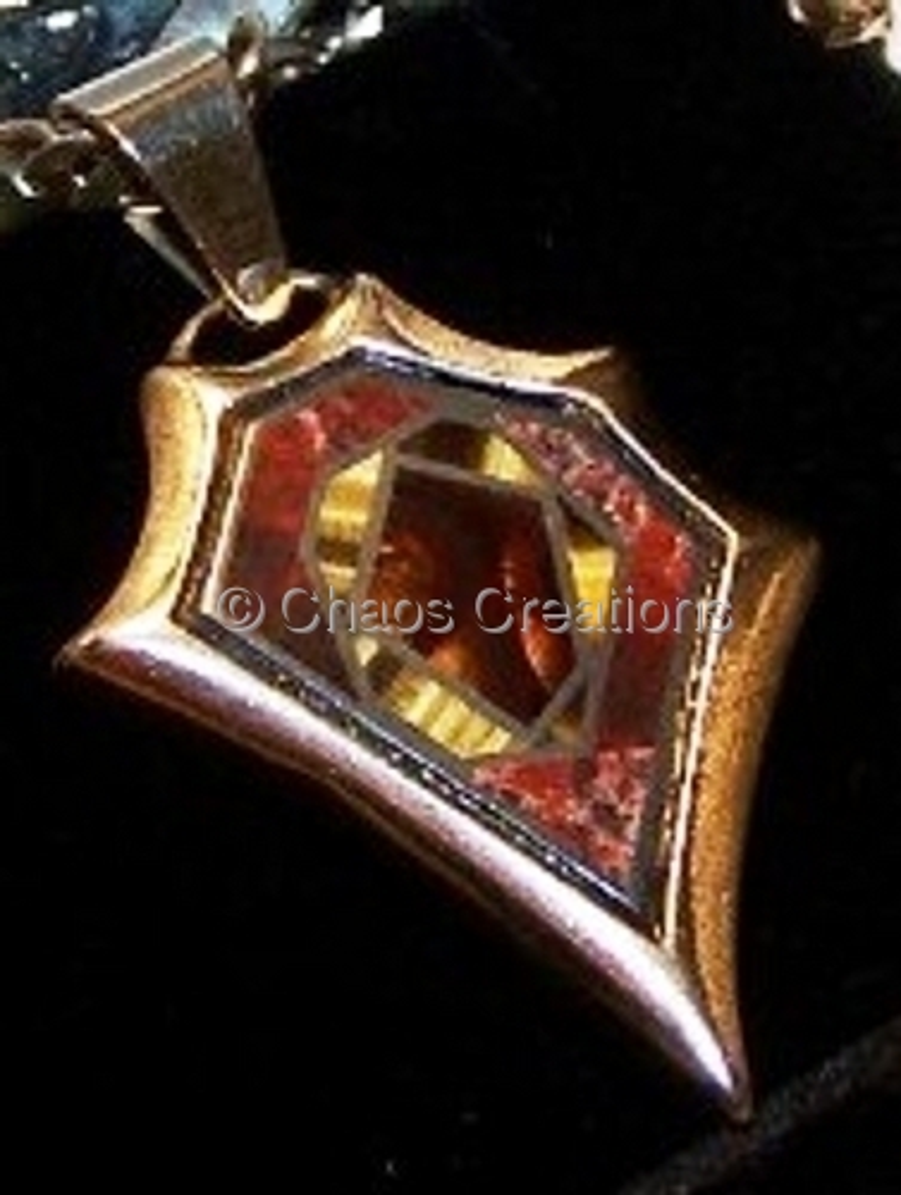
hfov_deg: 37.8
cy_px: 598
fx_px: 1314
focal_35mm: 38
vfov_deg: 48.9
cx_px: 450
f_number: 2.8
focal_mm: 6.3
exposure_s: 1/60
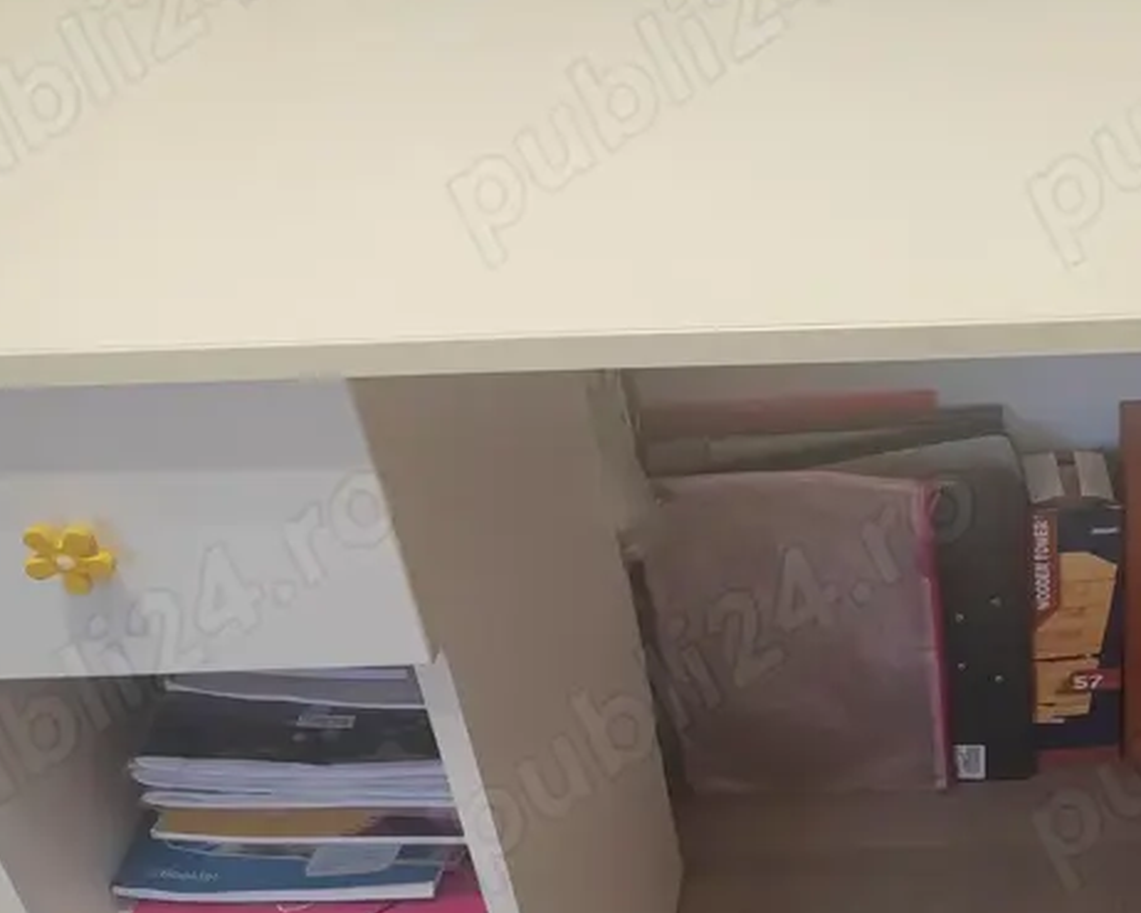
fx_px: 1926
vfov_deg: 26.3
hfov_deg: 31.6
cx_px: 998
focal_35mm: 57
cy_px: 711
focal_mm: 5.52
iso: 1250
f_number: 1.9
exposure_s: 1/50
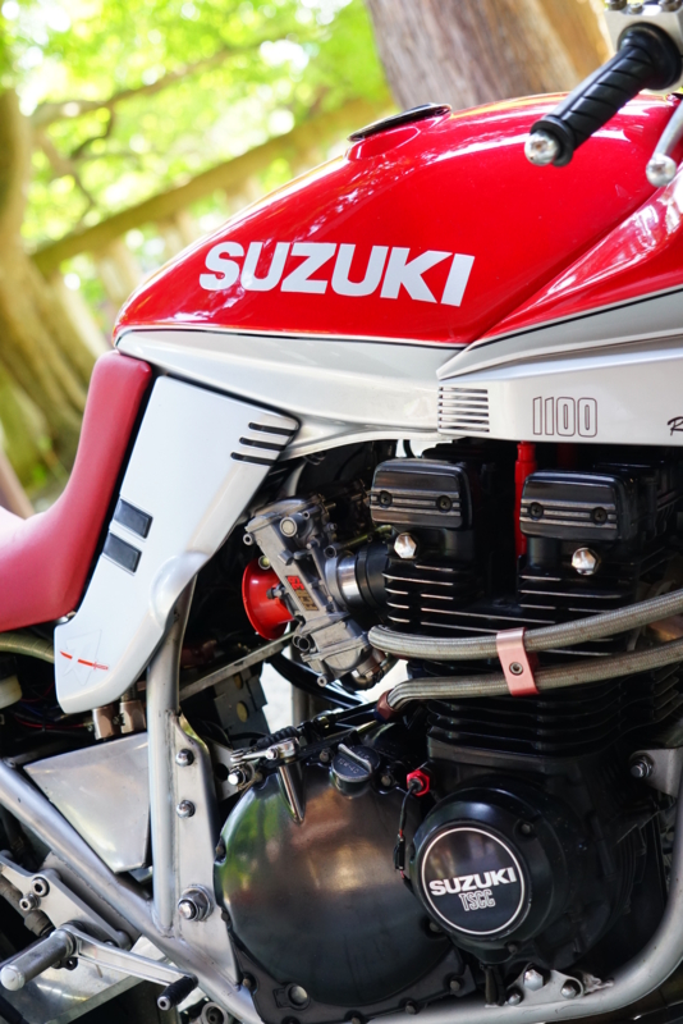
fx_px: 2047
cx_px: 342
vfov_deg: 28.1
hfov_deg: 18.9
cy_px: 512
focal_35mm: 72
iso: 1600
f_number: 5.6
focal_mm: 72
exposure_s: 1/80
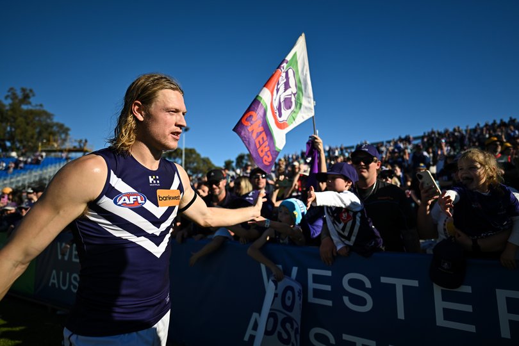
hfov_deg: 84.0
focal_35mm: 20
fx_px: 288
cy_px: 173
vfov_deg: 61.9
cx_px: 260
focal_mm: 20
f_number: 1.8
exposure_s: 1/8000
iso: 125
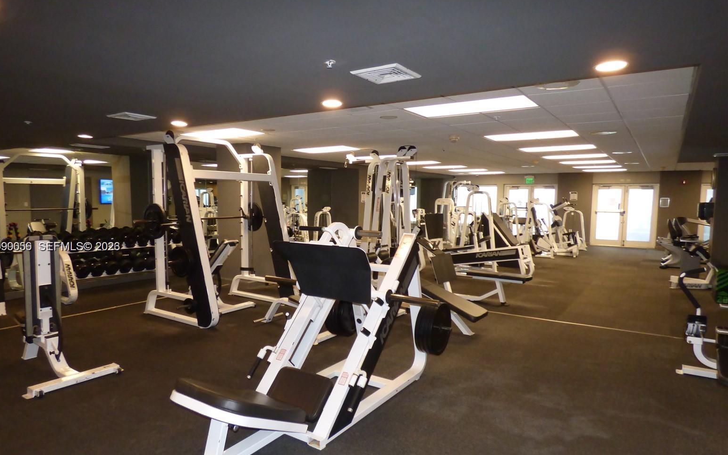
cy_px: 247
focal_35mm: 22
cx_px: 351
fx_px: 437
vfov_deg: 55.0
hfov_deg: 79.6
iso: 400
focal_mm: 3.58
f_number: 2.8
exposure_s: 1/60
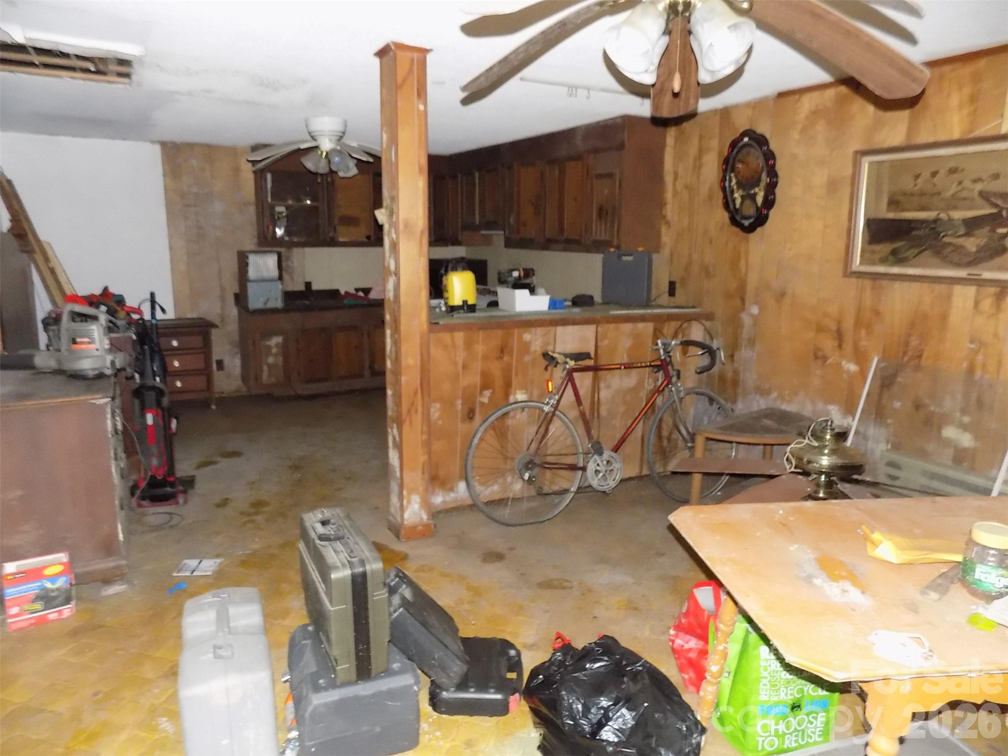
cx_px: 504
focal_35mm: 23
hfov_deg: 73.9
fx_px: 670
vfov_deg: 58.9
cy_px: 378
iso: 640
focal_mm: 4
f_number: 3.1
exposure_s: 1/30
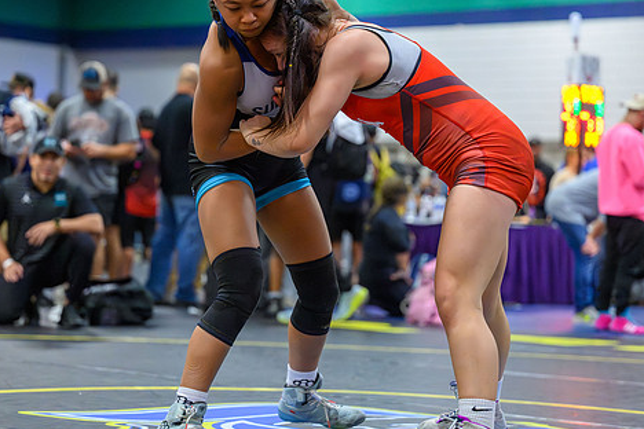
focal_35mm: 112
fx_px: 2003
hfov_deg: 18.2
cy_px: 183
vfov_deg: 12.2
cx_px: 267
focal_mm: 82
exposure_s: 1/800
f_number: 2.8
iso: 20000
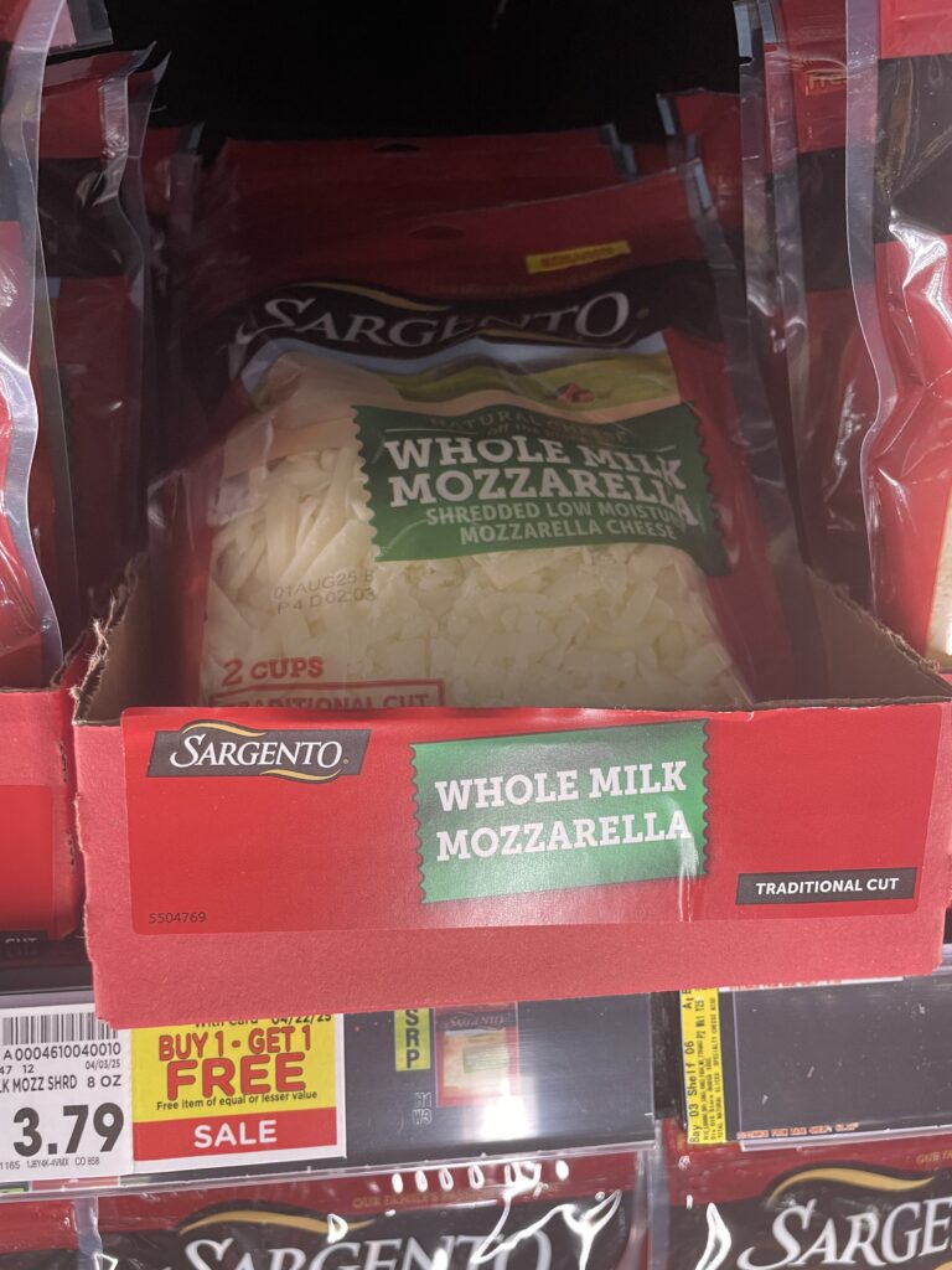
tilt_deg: -11.0
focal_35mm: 26
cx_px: 476
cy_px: 635
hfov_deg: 53.1
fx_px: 953
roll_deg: +0.8
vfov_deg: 67.3
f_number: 1.6
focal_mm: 4.2
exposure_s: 1/60
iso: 125
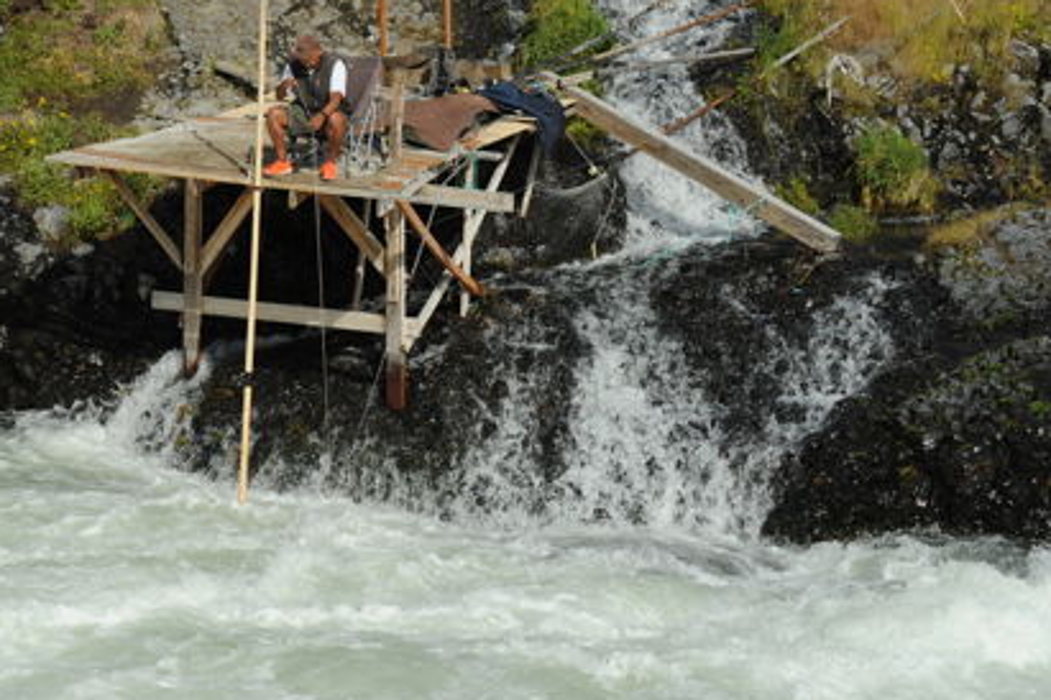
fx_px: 5109
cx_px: 115
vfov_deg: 7.8
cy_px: 102
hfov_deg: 11.7
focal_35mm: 175
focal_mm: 90
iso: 200
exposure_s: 1/640
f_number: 9
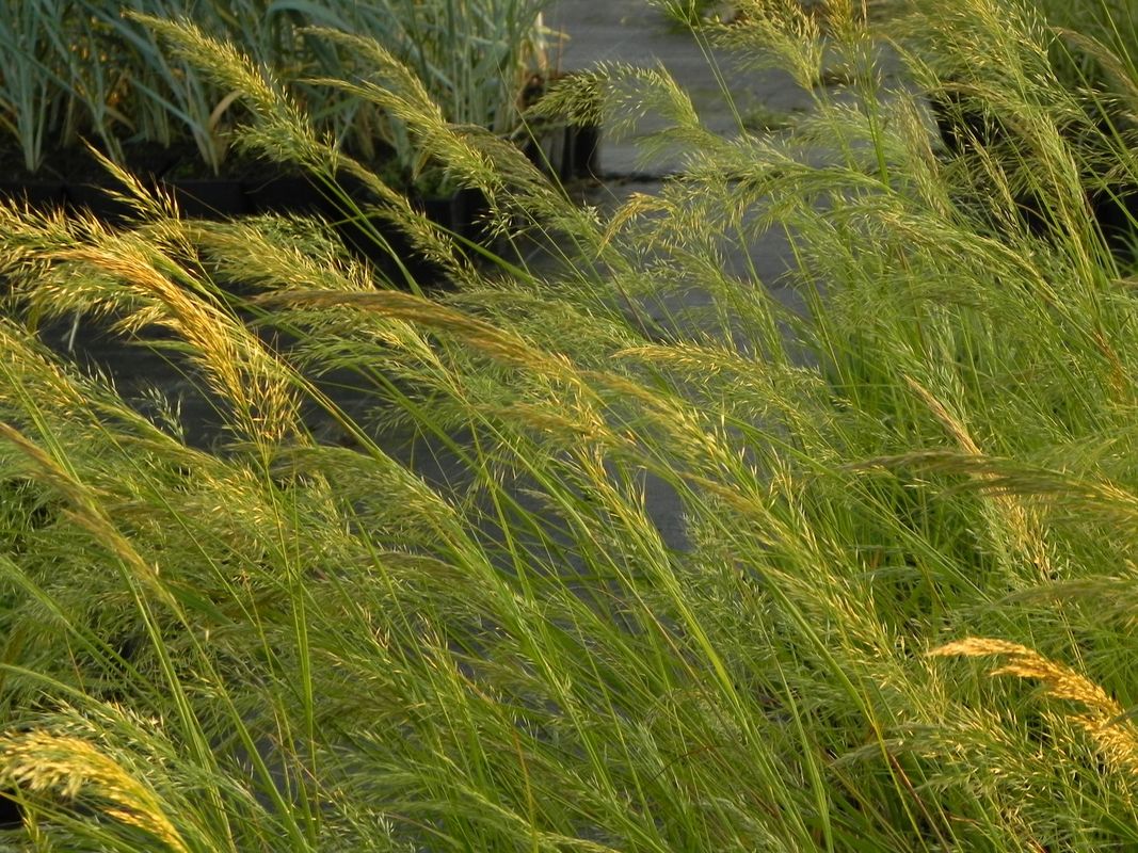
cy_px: 426
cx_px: 569
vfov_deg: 9.2
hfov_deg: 12.2
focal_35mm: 162
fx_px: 5325
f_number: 5.6
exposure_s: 1/60
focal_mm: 28.8
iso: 160
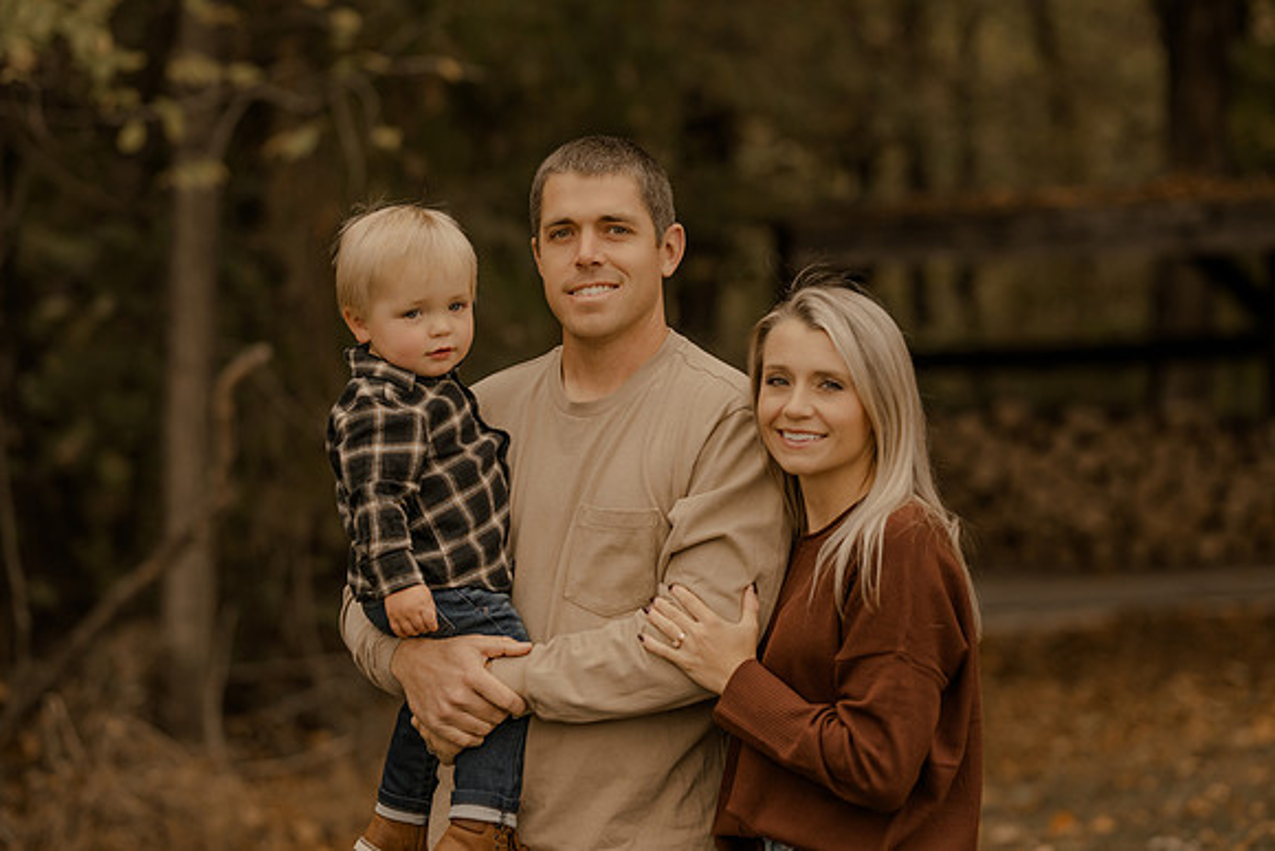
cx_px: 638
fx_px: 3011
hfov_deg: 23.9
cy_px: 426
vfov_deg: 16.1
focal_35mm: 85
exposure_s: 1/640
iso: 200
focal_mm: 85
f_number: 2
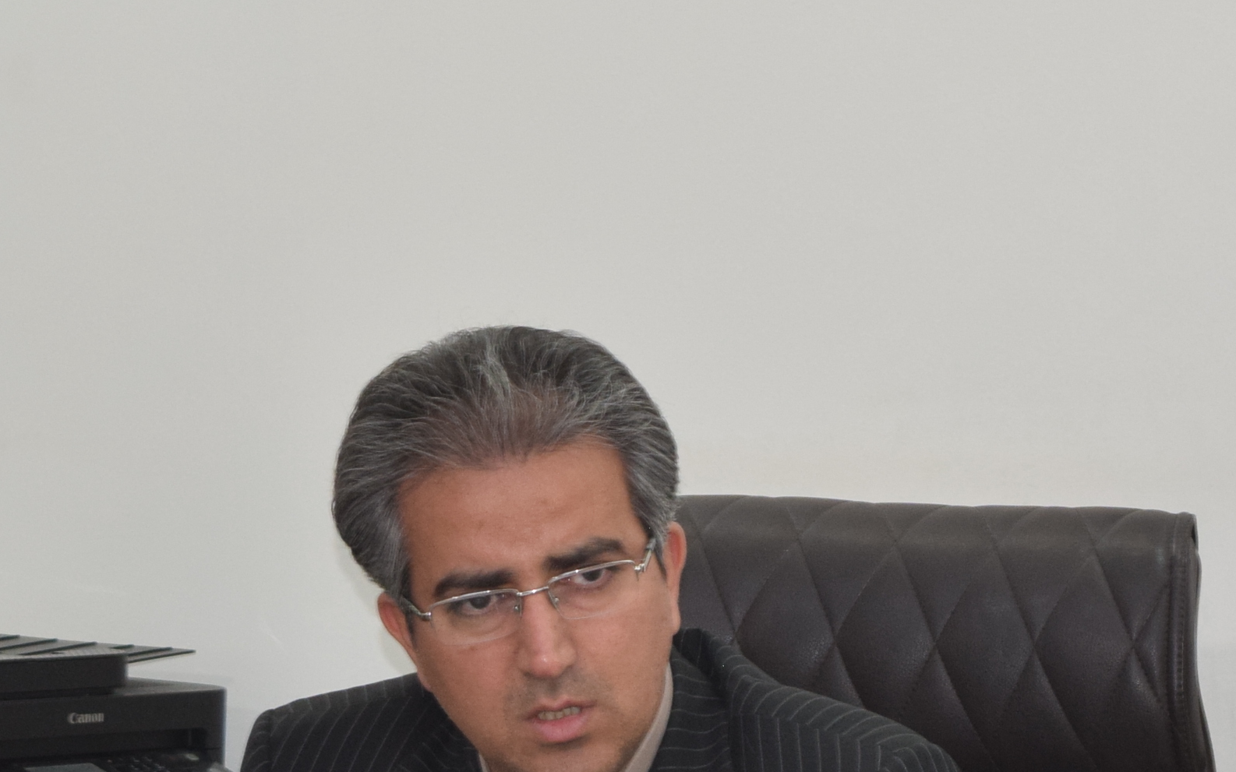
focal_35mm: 238
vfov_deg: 5.5
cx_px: 916
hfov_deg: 8.8
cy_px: 563
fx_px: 8031
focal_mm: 55
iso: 500
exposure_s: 1/125
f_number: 5.6
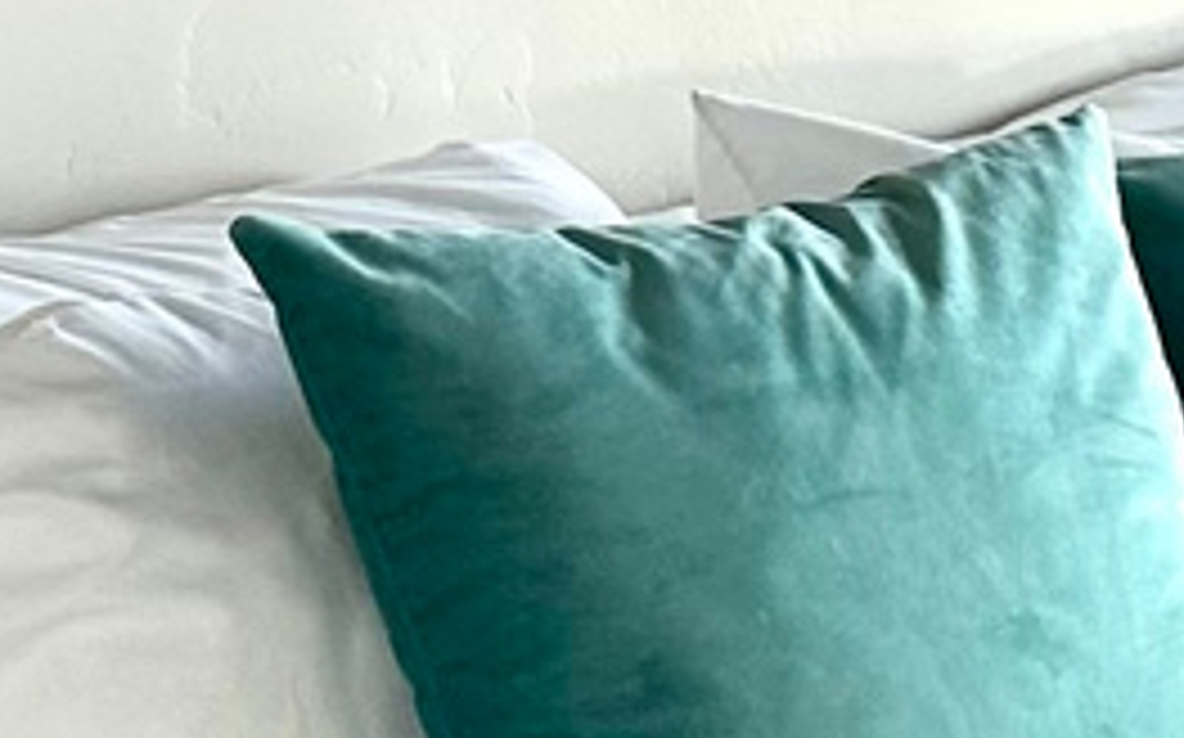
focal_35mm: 198
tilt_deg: -13.1
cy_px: 554
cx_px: 2913
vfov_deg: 6.6
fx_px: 6385
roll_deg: +0.4
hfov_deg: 9.4
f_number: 1.78
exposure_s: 1/120
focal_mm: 6.86
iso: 64
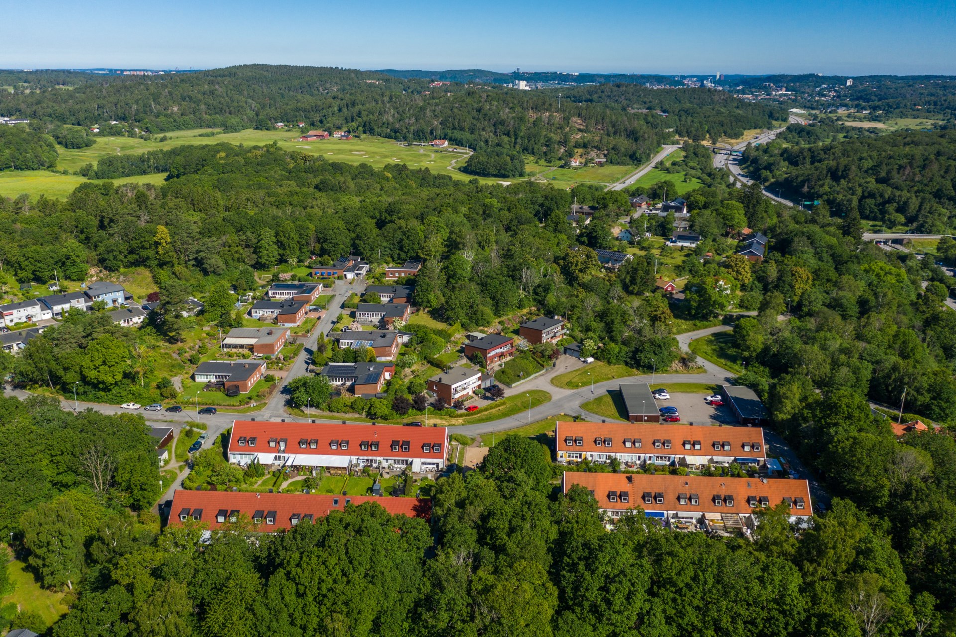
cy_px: 318
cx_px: 478
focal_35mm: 28
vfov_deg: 46.4
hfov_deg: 65.5
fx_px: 743
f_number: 3.2
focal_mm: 10.26
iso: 100
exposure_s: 1/100
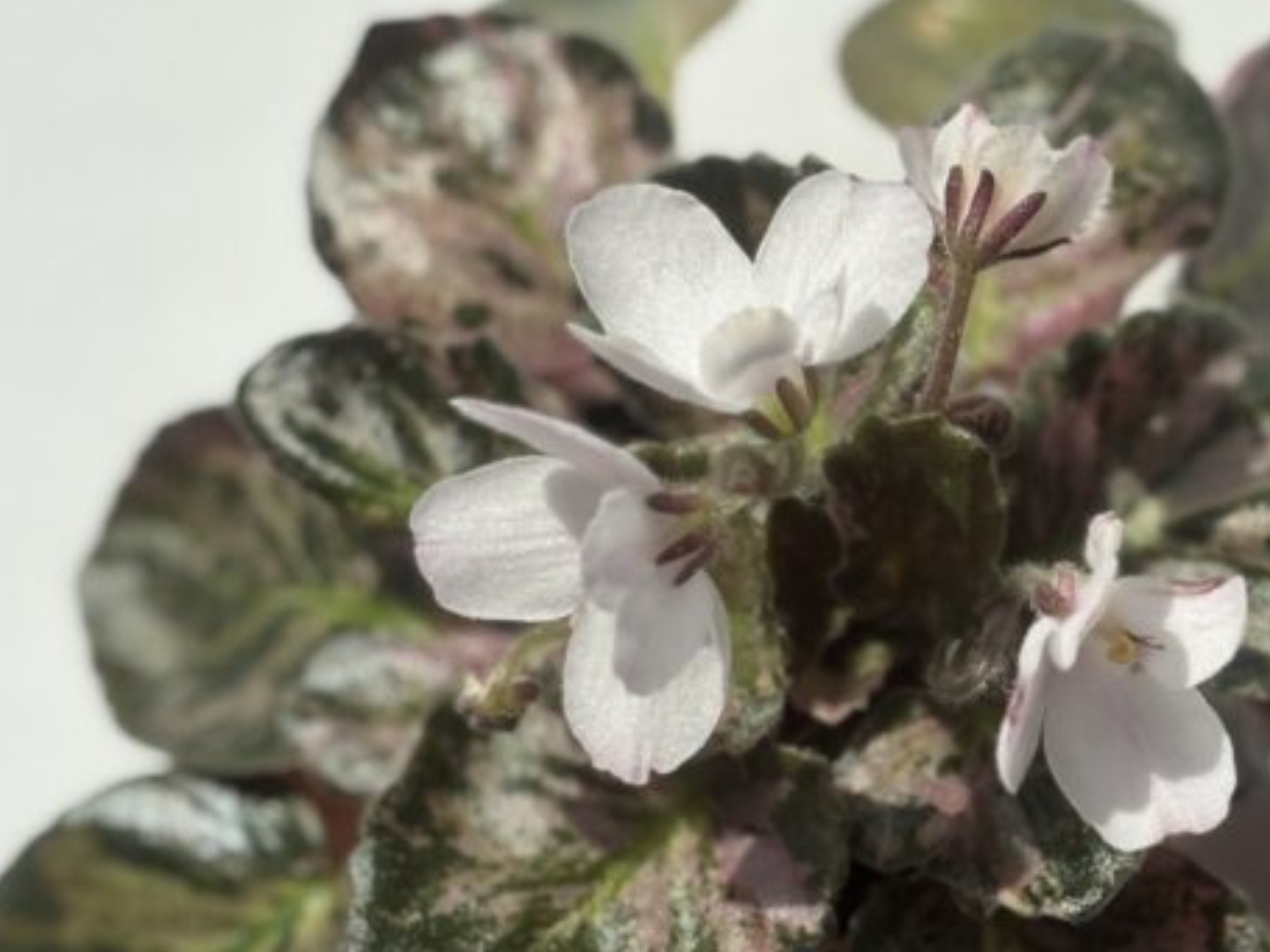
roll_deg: -3.3
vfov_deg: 12.6
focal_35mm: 117
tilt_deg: -14.2
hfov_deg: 16.8
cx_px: 815
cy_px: 662
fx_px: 4291
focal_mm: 5.96
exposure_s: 1/4630
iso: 32
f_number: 1.6
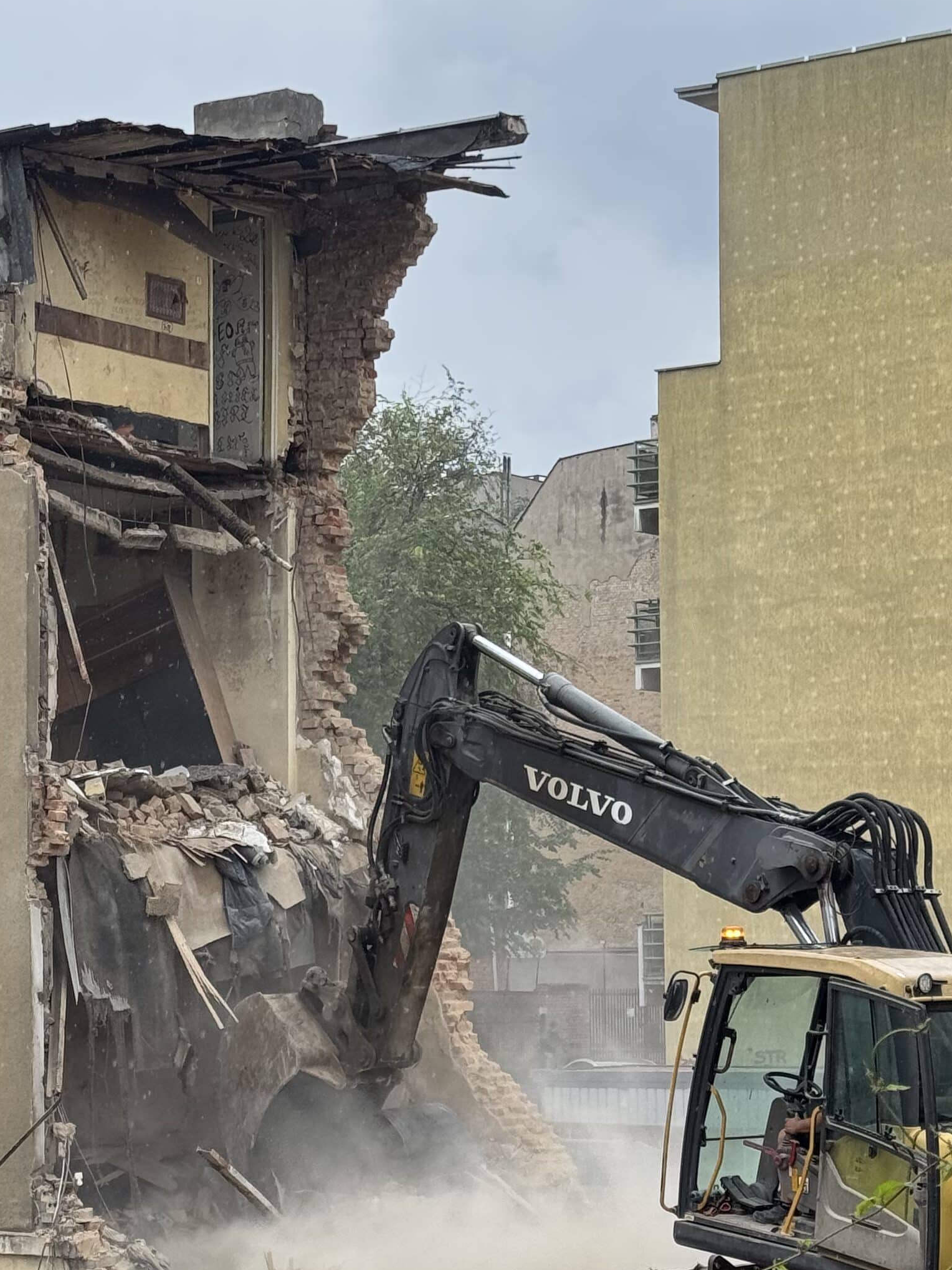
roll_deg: +0.2
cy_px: 749
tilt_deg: +3.5
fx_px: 3483
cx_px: 273
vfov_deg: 20.6
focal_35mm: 95
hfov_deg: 15.5
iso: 64
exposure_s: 1/1597
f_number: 1.78
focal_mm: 6.76
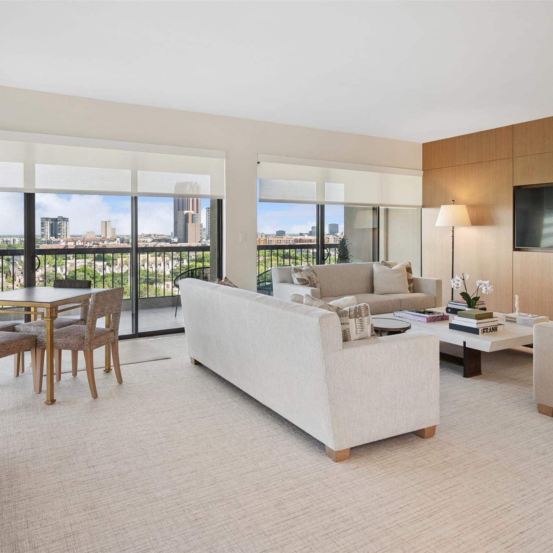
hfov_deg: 65.6
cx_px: 240
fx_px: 427
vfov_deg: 65.8
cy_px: 276
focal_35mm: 24
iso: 250
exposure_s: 1/13
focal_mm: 18.5
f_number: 8
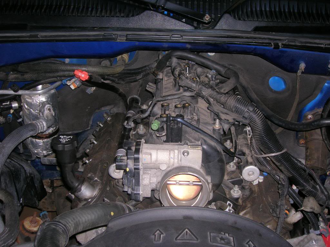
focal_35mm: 46
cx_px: 165
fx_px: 439
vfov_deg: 31.5
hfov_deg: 41.2
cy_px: 124
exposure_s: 1/60
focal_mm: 7.7
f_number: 3.2
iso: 66
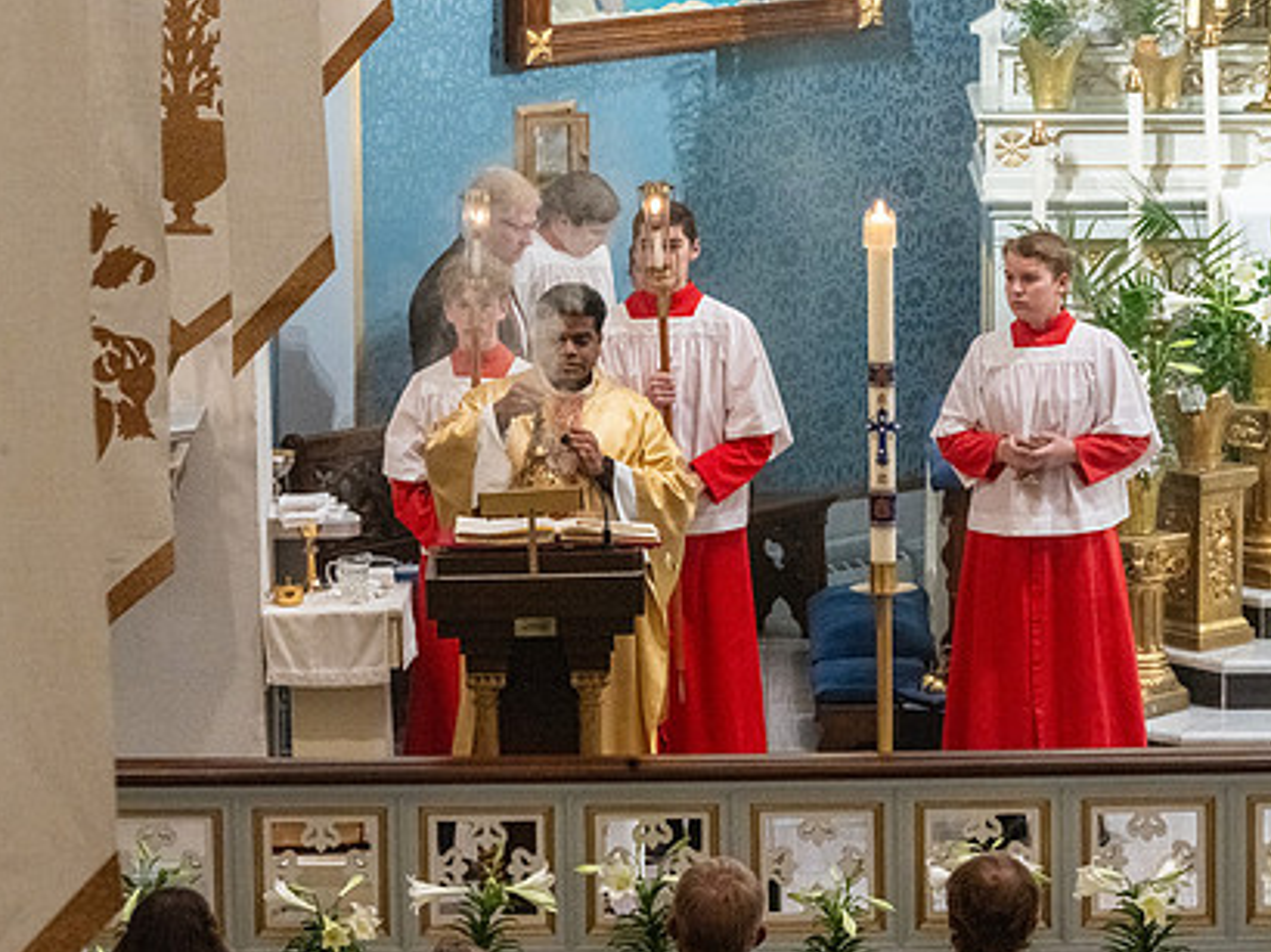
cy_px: 498
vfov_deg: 7.0
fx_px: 7743
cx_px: 682
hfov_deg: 9.4
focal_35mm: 211
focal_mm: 155
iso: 5000
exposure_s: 1/60
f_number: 11
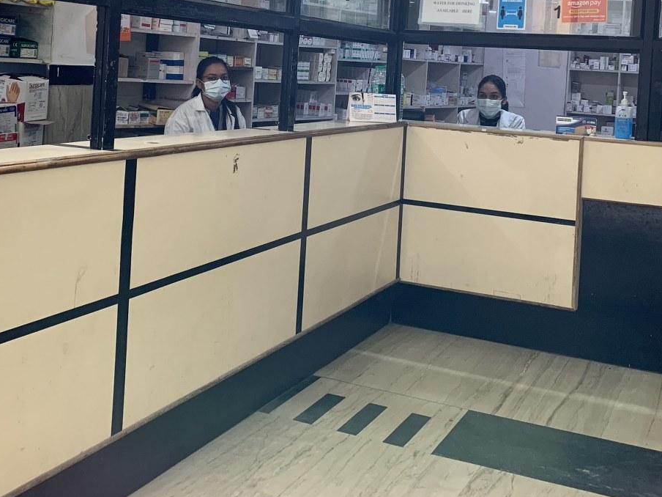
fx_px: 880
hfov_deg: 41.2
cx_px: 356
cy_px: 83
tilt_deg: -2.5
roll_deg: -1.9
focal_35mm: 46
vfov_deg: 30.6
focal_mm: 4.25
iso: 100
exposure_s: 1/60
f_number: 1.8
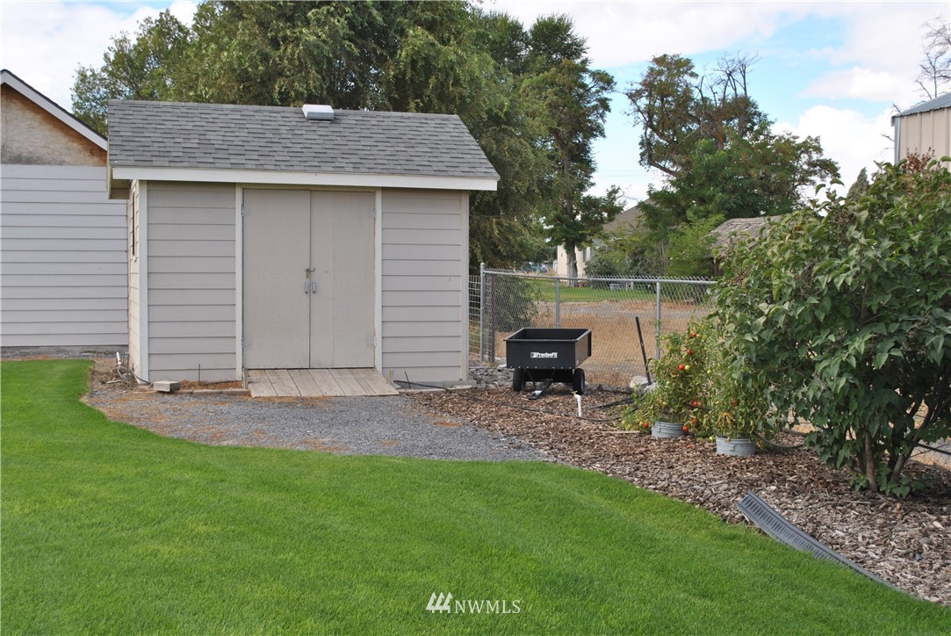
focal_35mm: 48
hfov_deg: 41.1
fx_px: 1269
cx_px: 476
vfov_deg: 28.1
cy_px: 318
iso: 100
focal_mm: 32
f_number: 7.1
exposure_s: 1/200
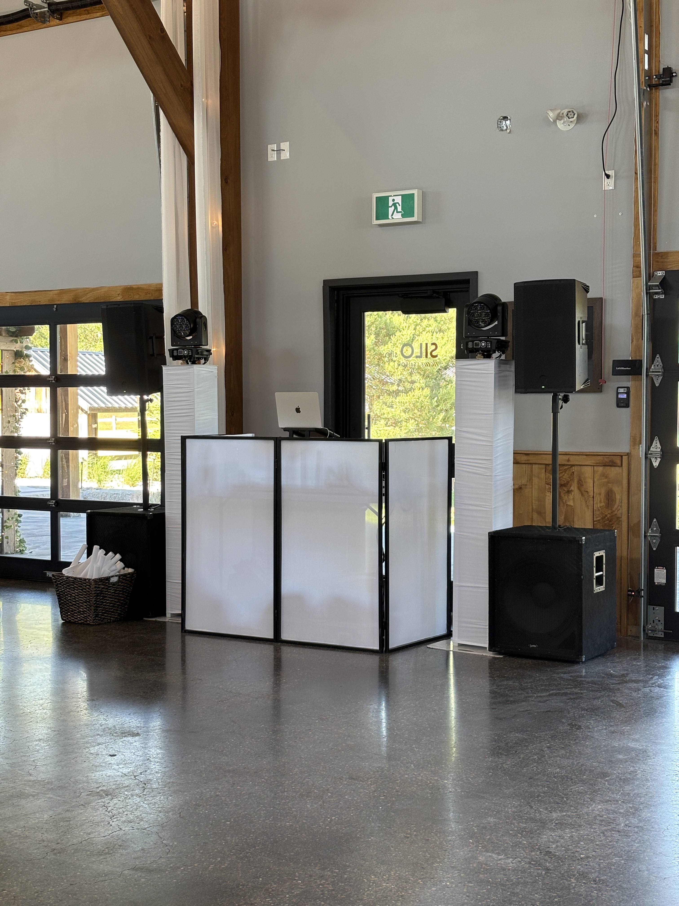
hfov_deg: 28.0
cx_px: 340
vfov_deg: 36.8
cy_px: 453
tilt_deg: -2.4
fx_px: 1360
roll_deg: +0.1
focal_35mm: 52
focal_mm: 5.96
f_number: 1.6
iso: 40
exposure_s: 1/60
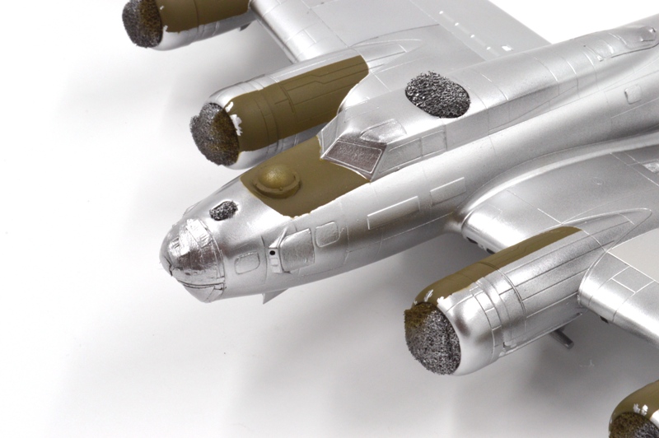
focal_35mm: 82
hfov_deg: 24.6
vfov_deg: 16.5
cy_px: 219
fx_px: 1509
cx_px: 330
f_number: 25
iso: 400
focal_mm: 55
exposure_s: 1/30
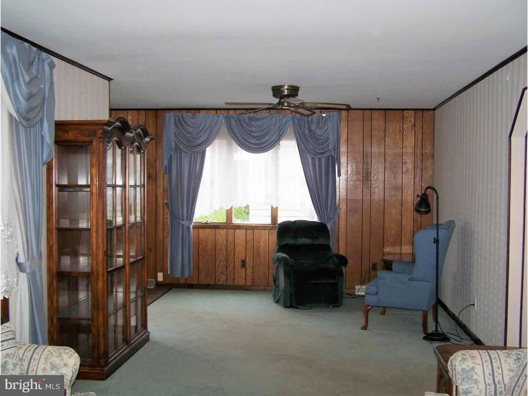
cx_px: 264
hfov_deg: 49.0
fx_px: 580
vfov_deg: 37.7
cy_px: 198
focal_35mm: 38
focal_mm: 6.3
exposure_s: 1/60
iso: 160
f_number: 2.8
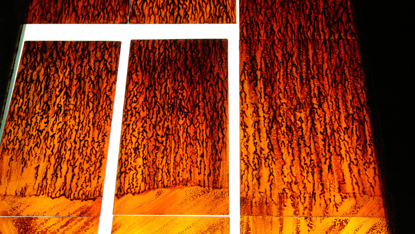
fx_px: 611
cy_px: 122
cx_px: 207
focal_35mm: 56
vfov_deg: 21.6
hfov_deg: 37.5
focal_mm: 35
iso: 1600
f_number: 8
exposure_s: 1/125
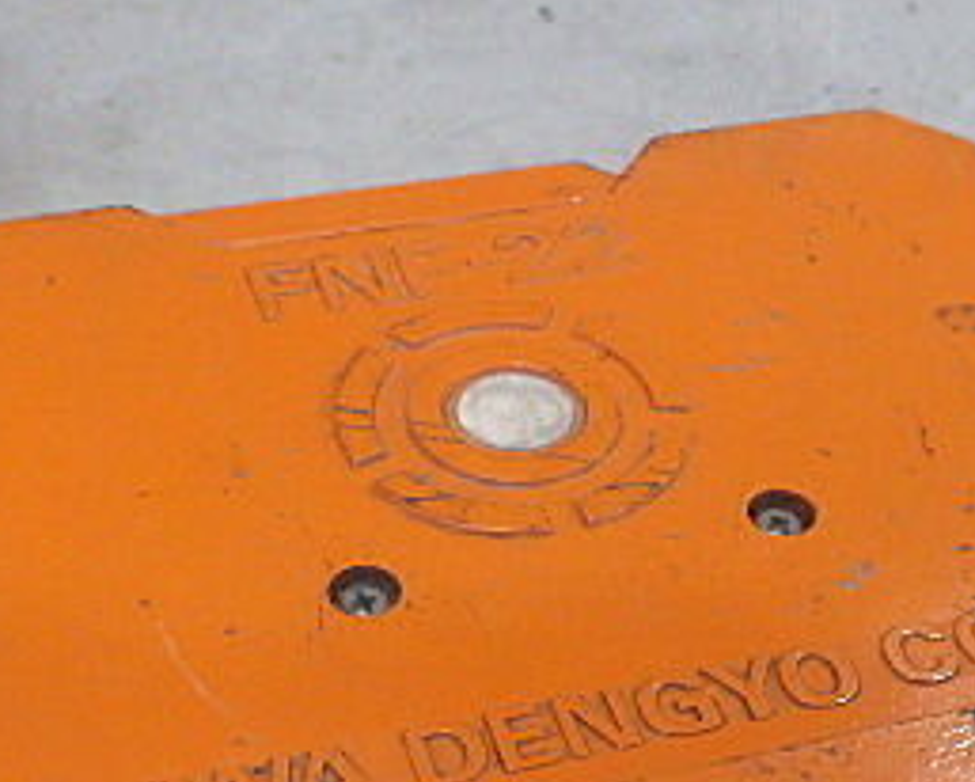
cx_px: 649
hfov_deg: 27.7
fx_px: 1964
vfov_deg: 21.3
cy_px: 873
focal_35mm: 68
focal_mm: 5
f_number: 3.5
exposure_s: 1/45
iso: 640
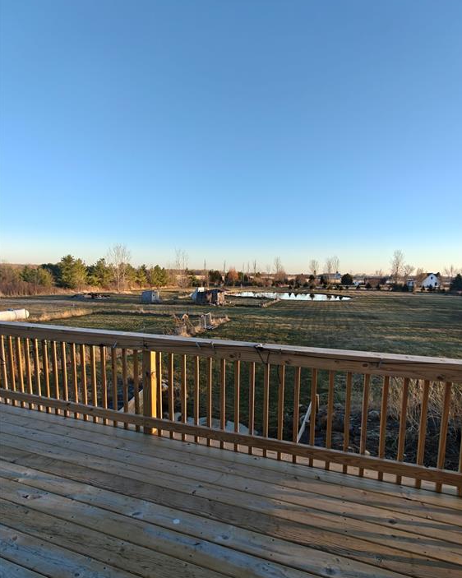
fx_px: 274
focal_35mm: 16
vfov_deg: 93.0
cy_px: 308
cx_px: 235
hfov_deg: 80.3
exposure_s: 1/181
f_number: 2
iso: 160
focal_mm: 2.3
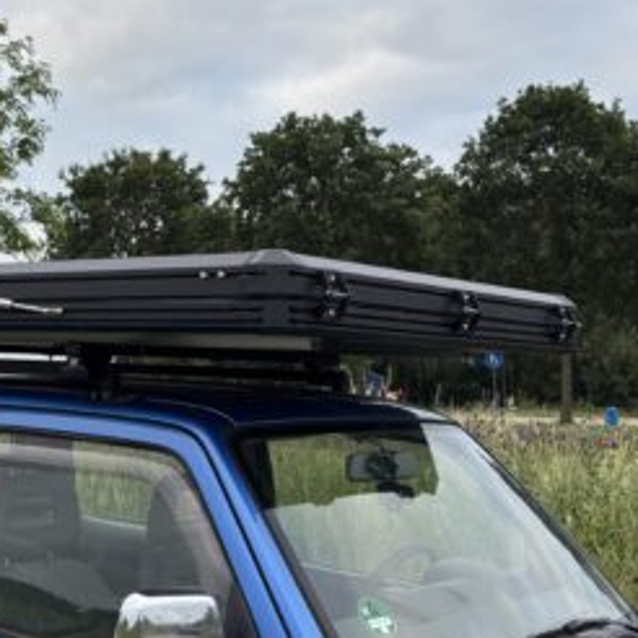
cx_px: 174
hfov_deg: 30.1
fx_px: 1168
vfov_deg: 30.5
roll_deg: -2.0
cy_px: 270
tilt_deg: +4.9
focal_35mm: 56
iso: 50
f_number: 1.6
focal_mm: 5.96
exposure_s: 1/428
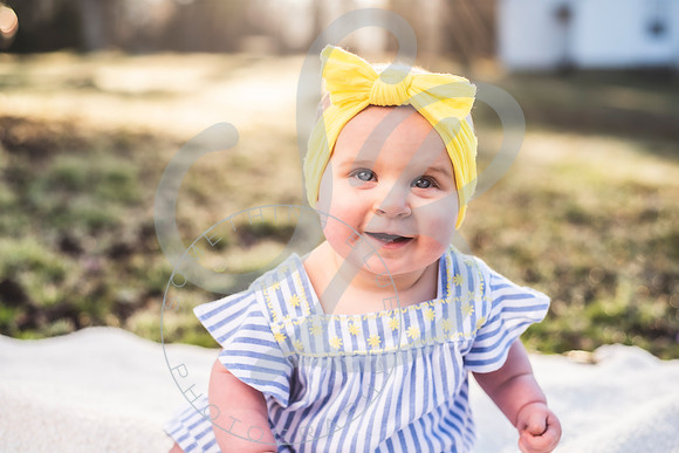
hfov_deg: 39.6
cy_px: 226
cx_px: 340
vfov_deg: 27.0
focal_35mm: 50
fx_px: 943
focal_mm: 50
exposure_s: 1/320
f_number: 2.8
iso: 100
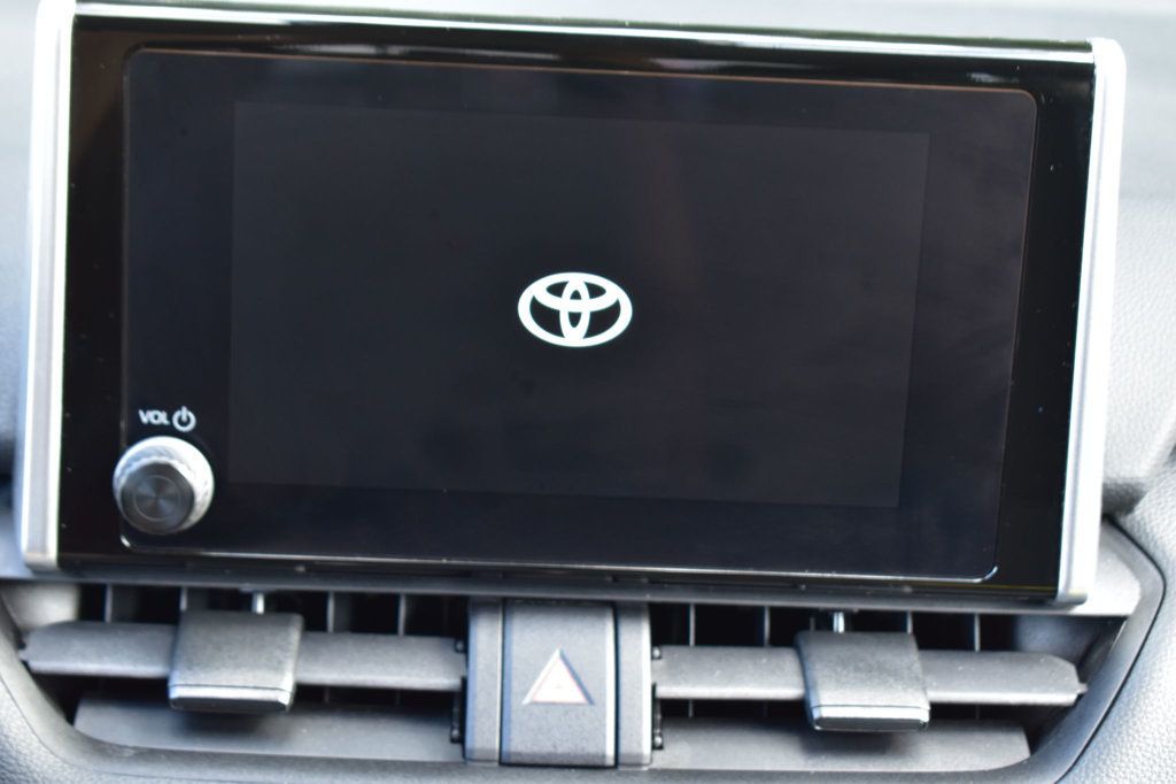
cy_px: 392
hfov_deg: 28.1
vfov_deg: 18.9
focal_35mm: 72
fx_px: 2351
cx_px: 588
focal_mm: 48
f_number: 6.3
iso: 640
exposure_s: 1/15
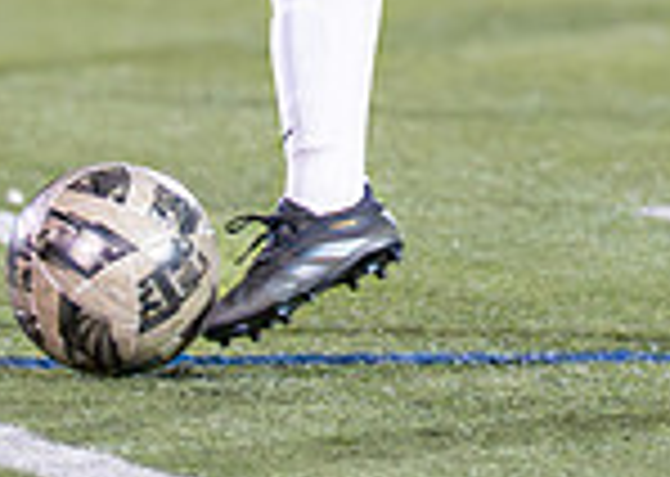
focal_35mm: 1154
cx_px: 741
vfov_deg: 1.2
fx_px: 21929
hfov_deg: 1.7
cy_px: -303
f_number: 1.8
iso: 2500
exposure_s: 1/1000
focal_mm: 135
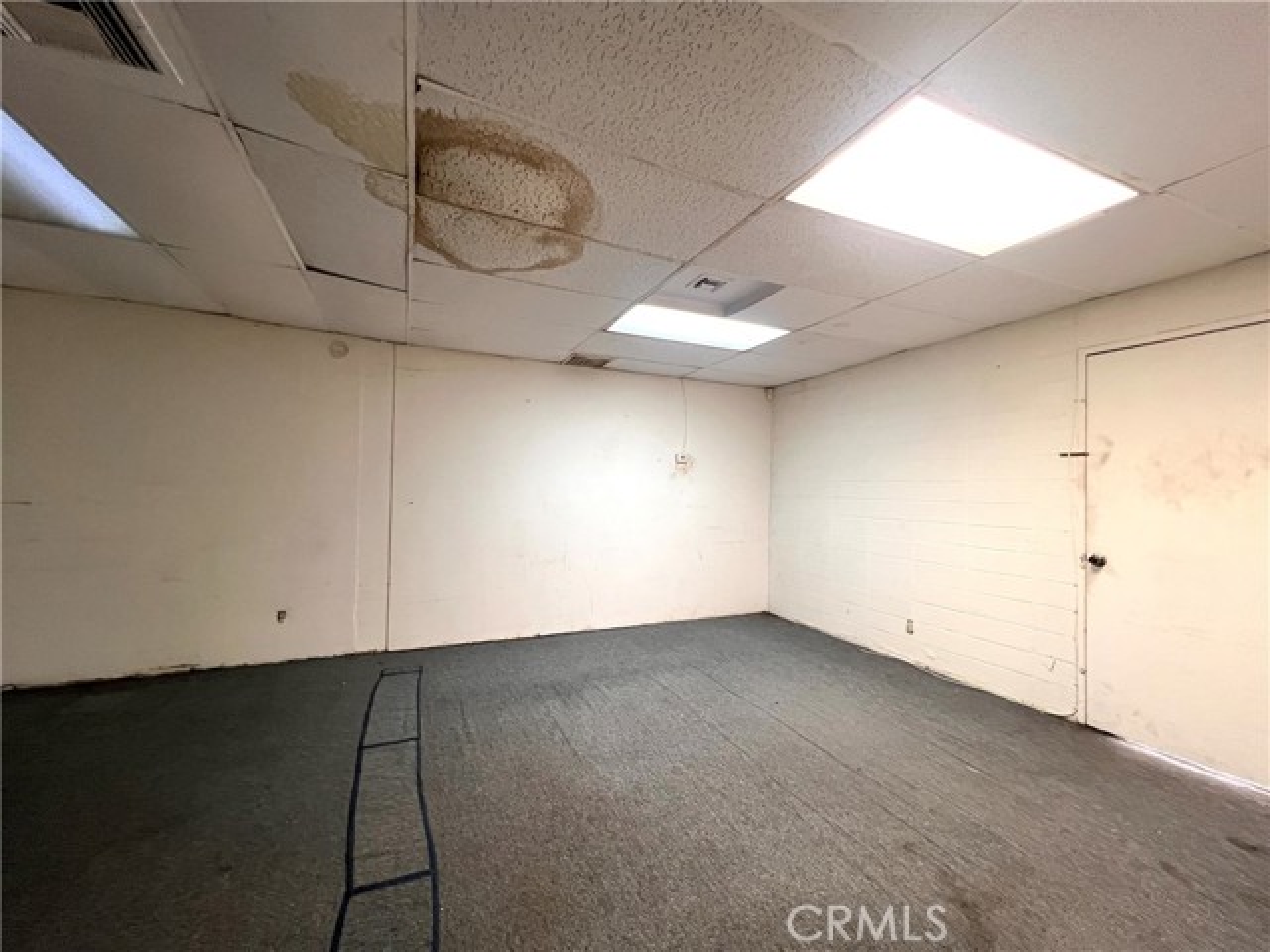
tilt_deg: +0.7
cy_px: 476
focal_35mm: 13
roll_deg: -0.9
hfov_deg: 106.2
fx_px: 477
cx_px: 635
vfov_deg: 89.9
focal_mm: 1.57
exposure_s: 1/120
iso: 200
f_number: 1.8
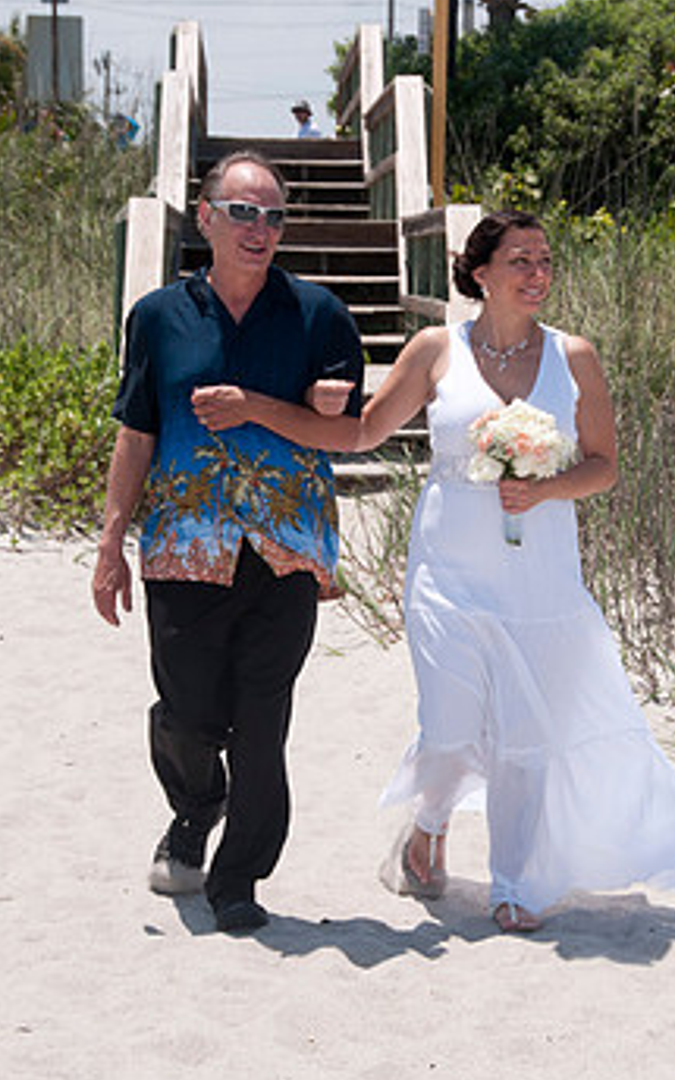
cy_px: 496
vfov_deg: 16.8
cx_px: 416
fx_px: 3650
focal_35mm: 124
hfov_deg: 10.6
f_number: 11
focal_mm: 62
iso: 100
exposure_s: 1/250
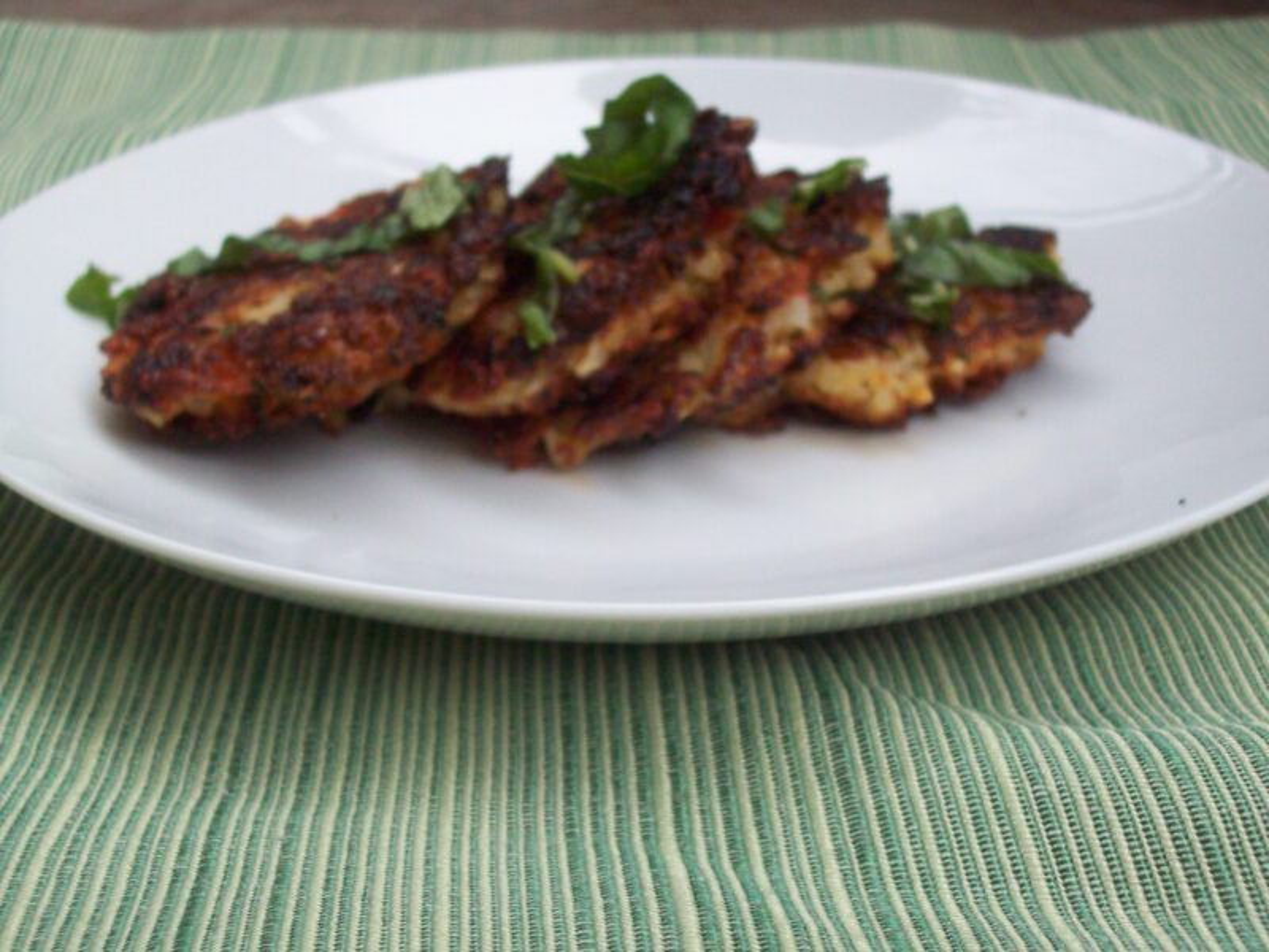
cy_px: 476
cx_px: 634
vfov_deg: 26.1
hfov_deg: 34.3
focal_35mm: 56
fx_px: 2053
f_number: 3.4
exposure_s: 1/49.8
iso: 160
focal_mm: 9.4
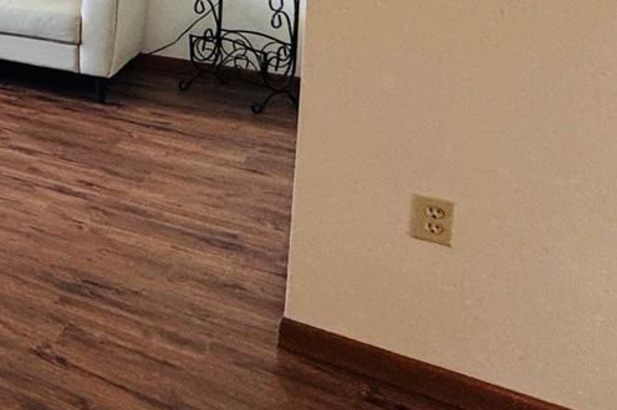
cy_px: -91
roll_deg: +1.2
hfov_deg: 26.0
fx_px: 805
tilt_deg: -5.4
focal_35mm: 47
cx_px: -373
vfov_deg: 25.5
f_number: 2.2
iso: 160
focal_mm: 2.22
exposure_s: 1/120
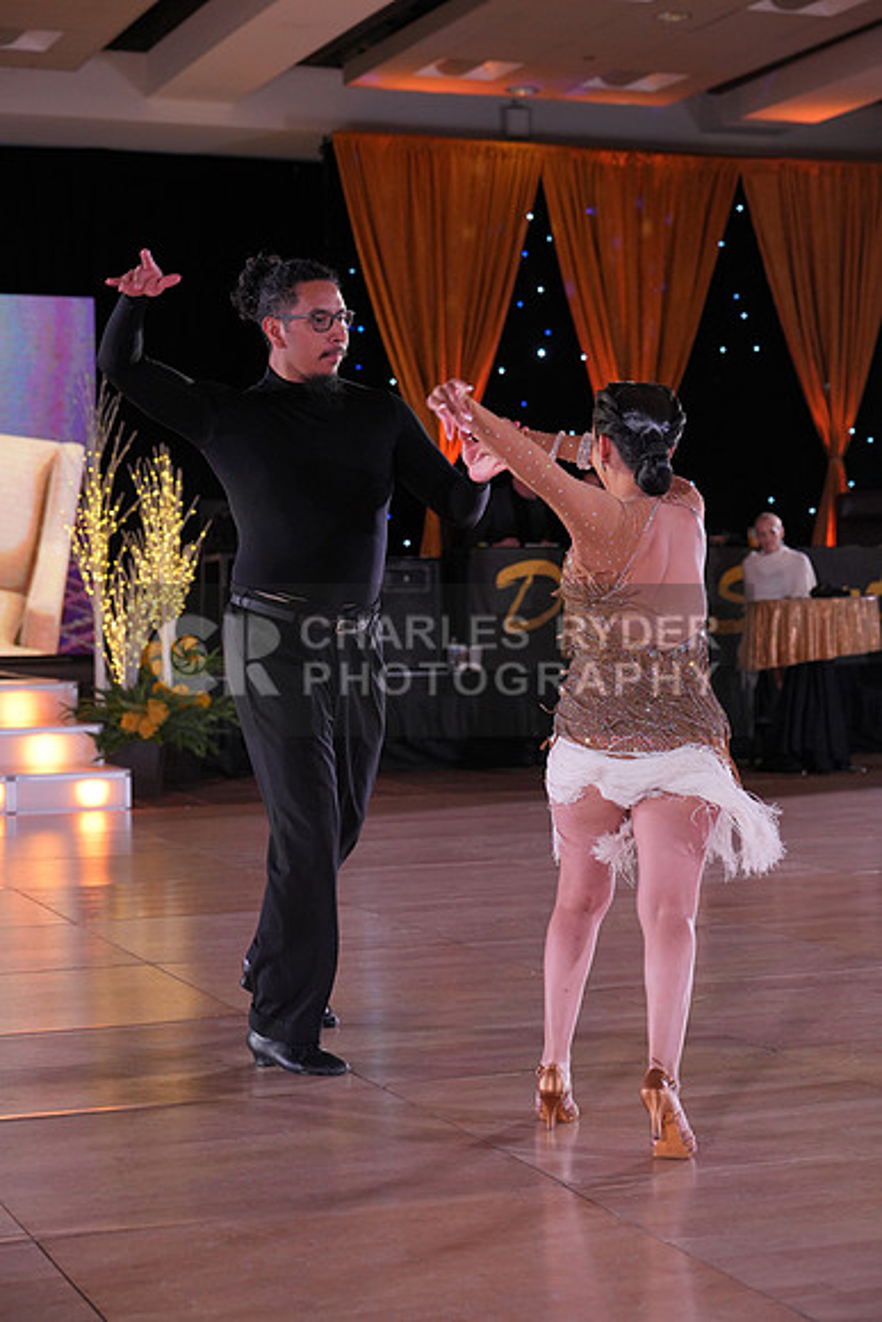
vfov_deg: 30.5
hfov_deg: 20.6
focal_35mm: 66
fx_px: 2424
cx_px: 441
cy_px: 661
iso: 1250
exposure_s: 1/400
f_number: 4
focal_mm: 66
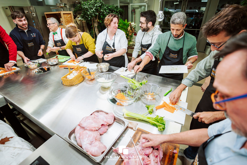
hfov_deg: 93.3
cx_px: 124
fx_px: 117
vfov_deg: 70.4
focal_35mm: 17
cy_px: 82
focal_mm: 17
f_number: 2.8
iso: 5000
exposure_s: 1/320
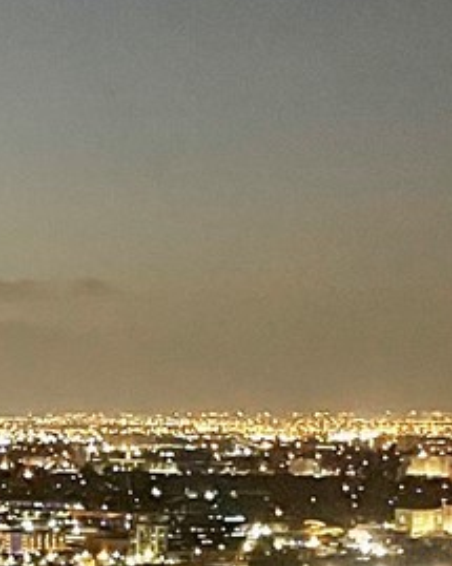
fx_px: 2526
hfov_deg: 9.4
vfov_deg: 12.5
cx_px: -505
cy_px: 642
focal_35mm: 151
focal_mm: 4.2
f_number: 1.6
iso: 800
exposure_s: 1/30
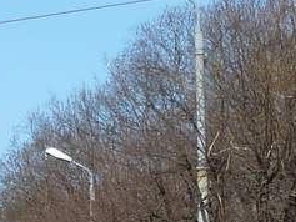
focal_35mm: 324
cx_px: -254
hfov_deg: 6.0
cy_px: 390
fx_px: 2772
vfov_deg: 4.5
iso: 80
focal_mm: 7.9
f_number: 4.5
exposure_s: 1/500
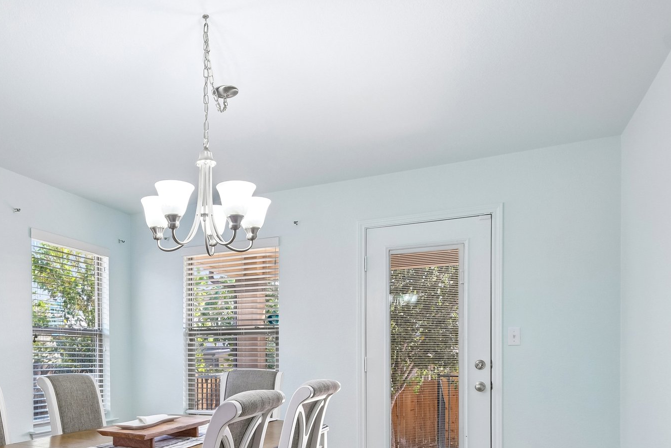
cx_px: 203
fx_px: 485
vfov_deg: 47.8
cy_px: 333
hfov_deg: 66.7
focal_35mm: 26
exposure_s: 1/20
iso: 400
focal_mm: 11.5
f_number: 8
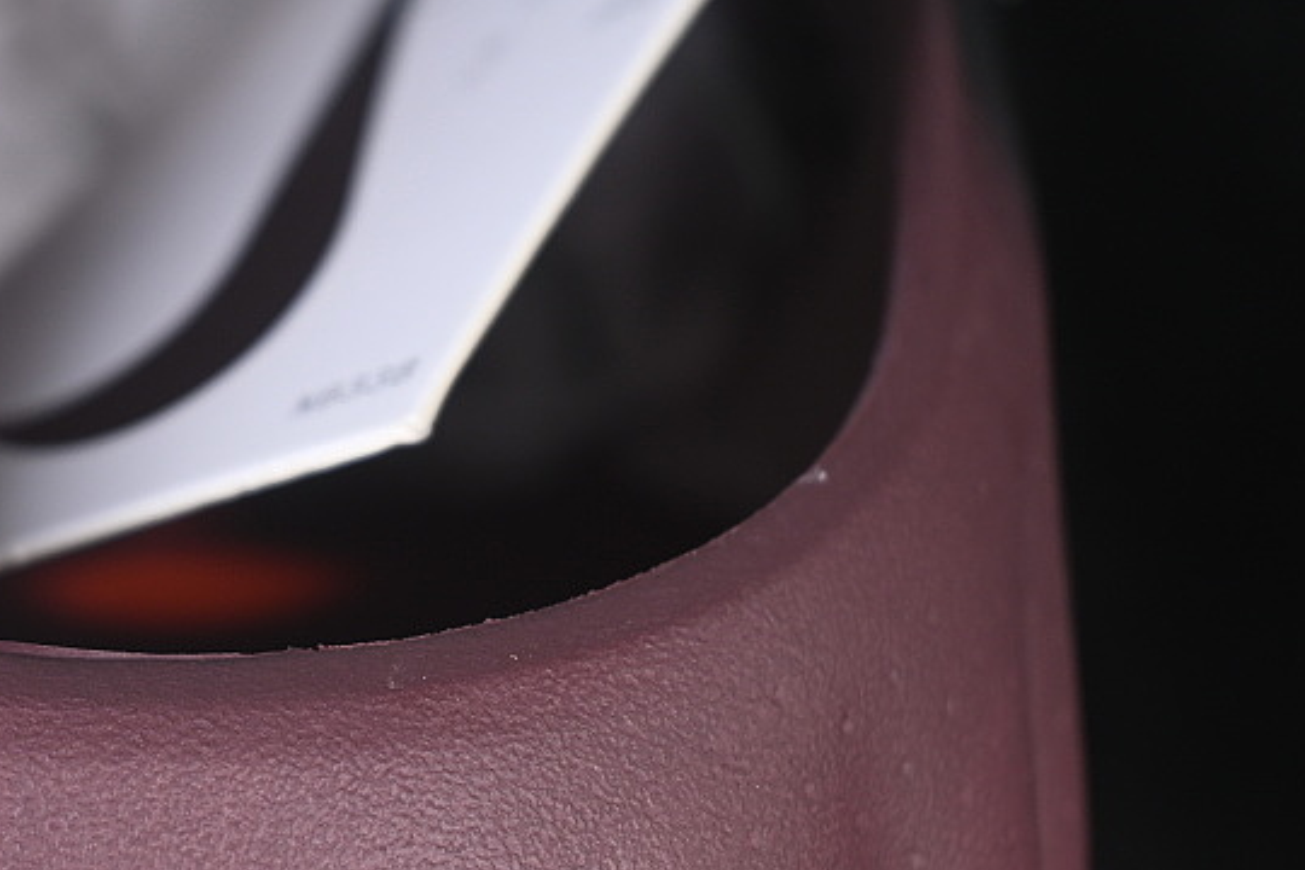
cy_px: 445
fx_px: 5437
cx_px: 186
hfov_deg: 13.6
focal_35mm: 150
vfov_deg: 9.1
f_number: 6.3
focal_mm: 50
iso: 160
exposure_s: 1/50
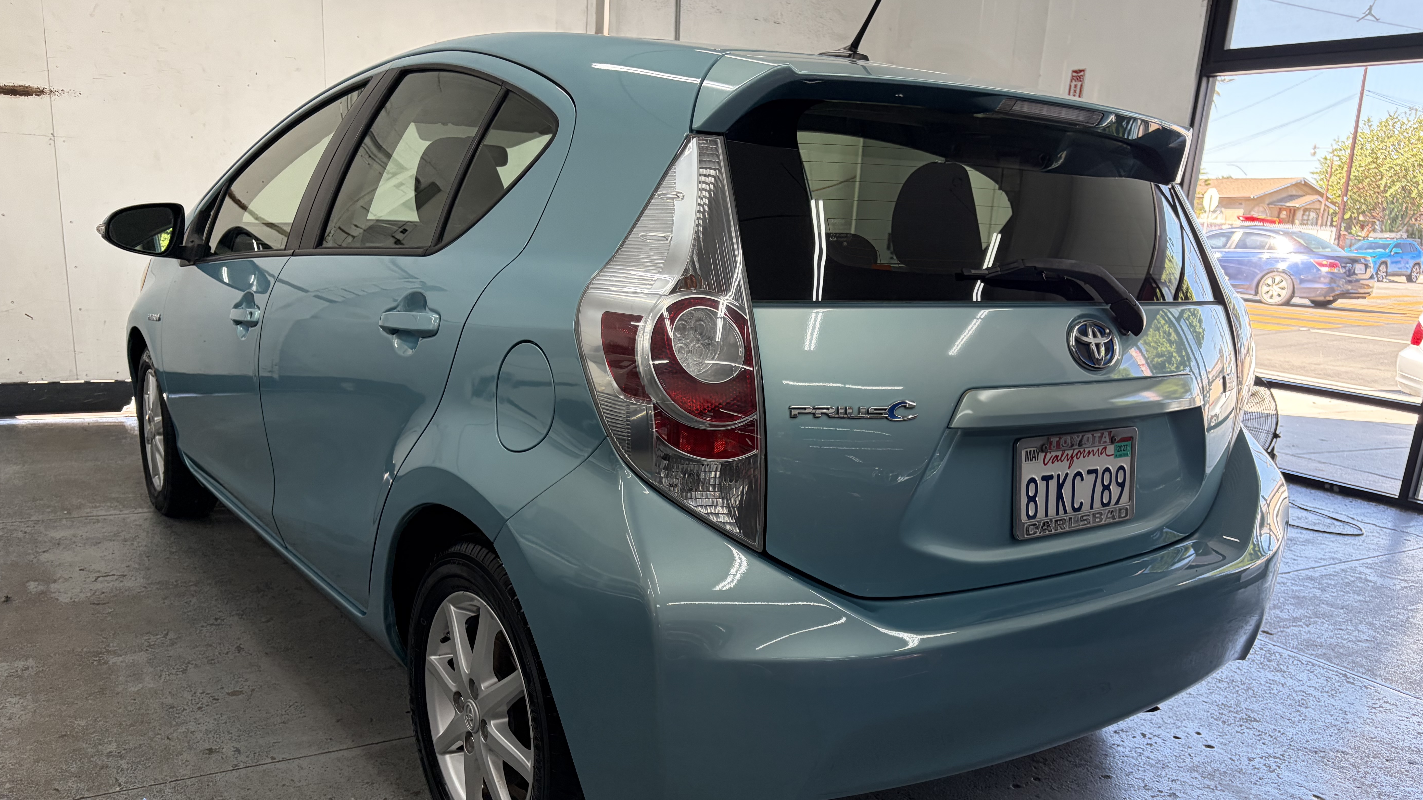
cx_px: 714
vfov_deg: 39.9
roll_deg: -2.2
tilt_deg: -15.6
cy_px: 508
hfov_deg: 66.1
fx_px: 1094
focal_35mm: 29
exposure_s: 1/164
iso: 125
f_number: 1.6
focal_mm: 5.96
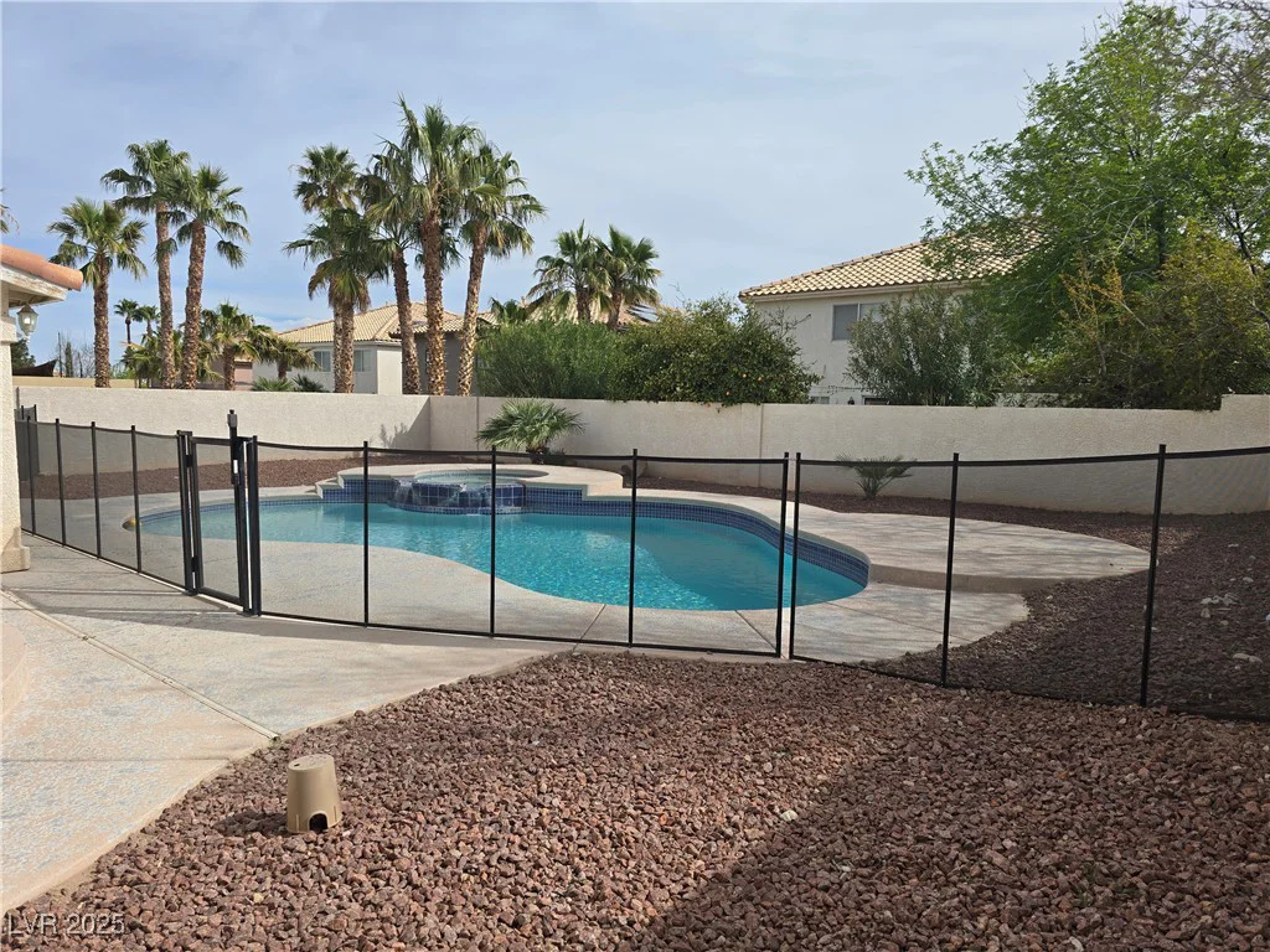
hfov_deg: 73.9
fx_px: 844
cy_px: 476
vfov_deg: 58.9
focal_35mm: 23
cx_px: 635
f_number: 1.7
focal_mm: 6.3
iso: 12
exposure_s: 1/897
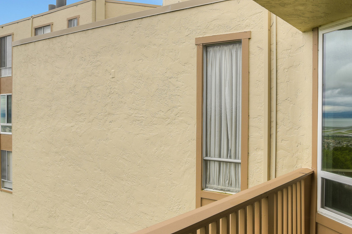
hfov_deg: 52.7
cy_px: 119
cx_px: 213
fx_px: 352
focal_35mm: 36
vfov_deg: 36.9
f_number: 8
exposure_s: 1/160
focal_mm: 19
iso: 100
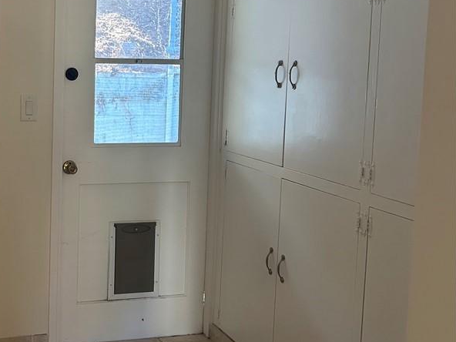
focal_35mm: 45
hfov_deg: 39.6
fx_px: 593
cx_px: 63
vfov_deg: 31.8
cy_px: 99
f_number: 1.5
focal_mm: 5.7
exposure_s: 1/60
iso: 320
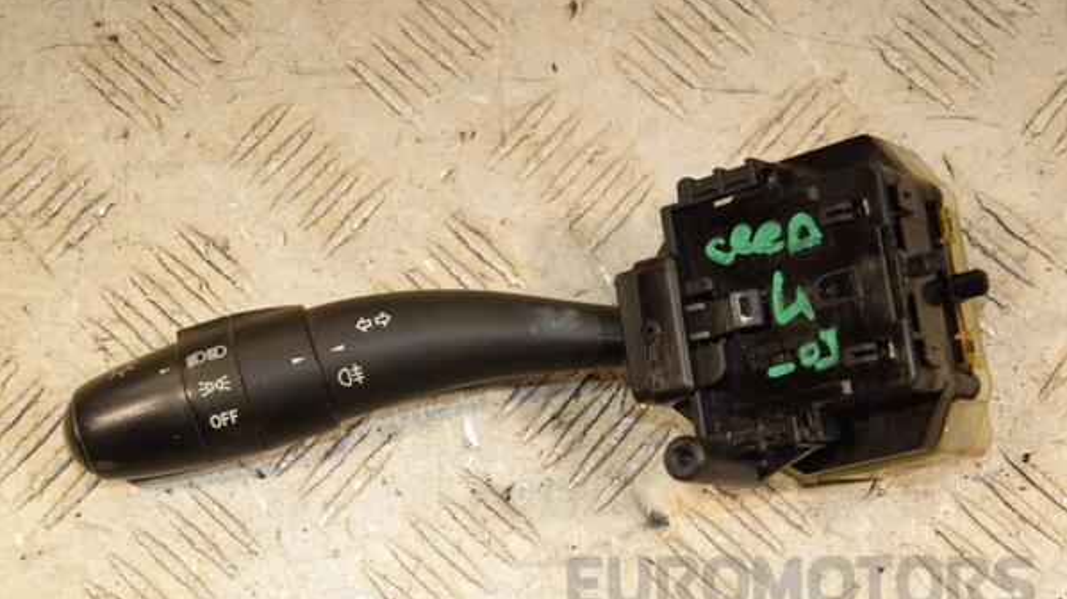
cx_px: 534
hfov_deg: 25.9
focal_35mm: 82
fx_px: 2319
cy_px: 346
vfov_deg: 14.7
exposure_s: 1/200
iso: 800
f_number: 6.3
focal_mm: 52
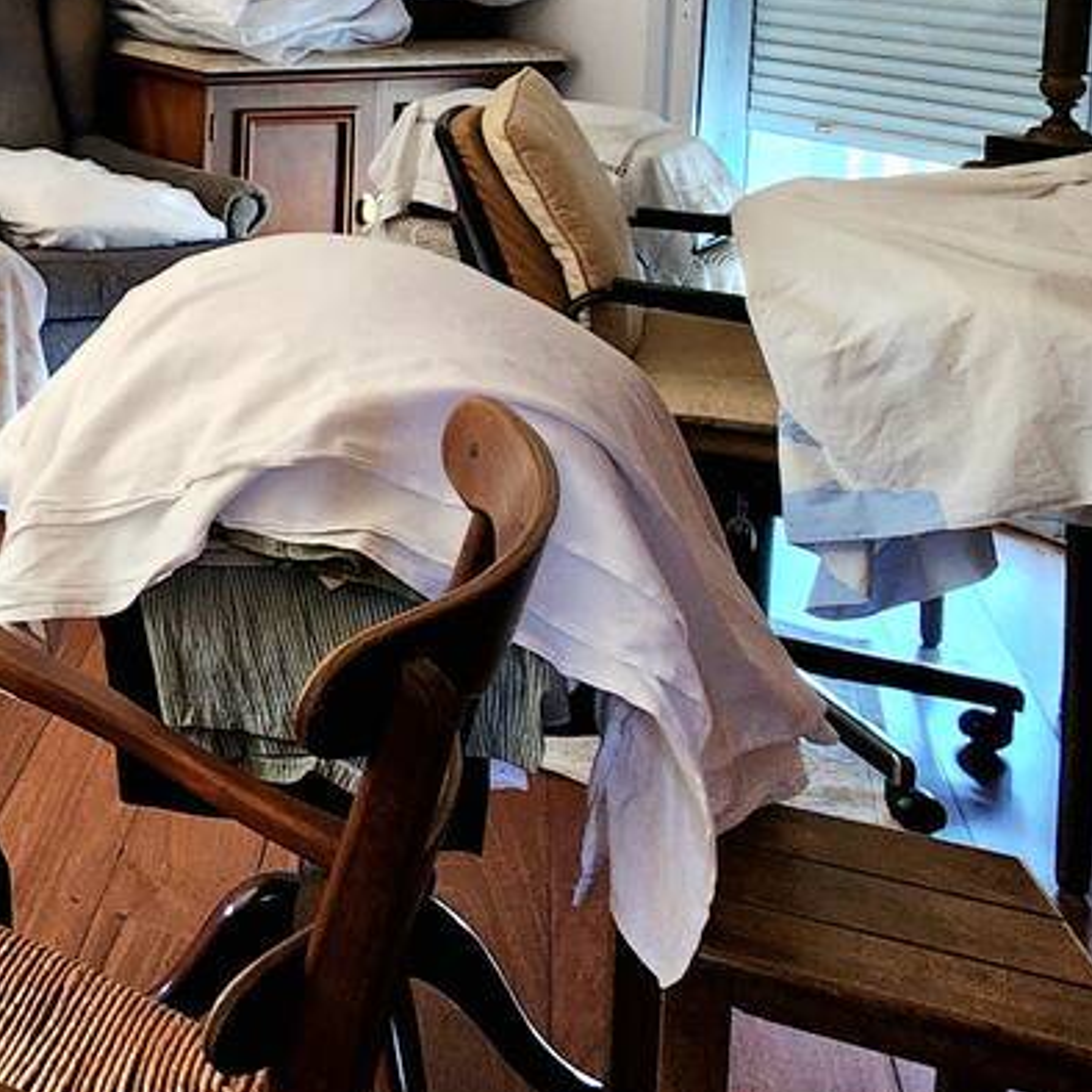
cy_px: -75
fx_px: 1499
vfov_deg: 35.0
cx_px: -671
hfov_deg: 25.5
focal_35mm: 42
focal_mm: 2.2
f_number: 2.2
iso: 160
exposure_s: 1/60.2
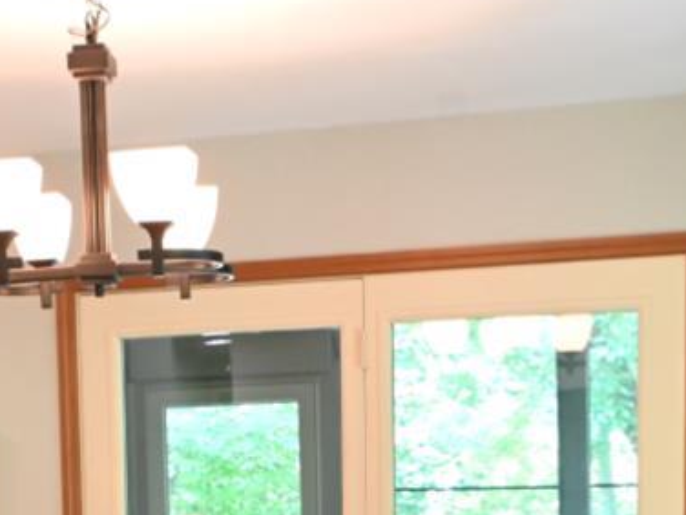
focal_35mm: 92
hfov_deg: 21.2
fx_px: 1823
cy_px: 741
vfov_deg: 15.0
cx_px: 241
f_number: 6.3
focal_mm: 24
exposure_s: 1/60
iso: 4000
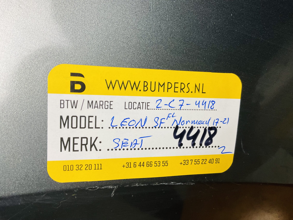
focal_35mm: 29
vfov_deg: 48.2
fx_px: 245
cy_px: 110
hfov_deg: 61.7
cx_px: 146
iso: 32
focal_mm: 3
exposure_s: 1/50
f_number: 1.8
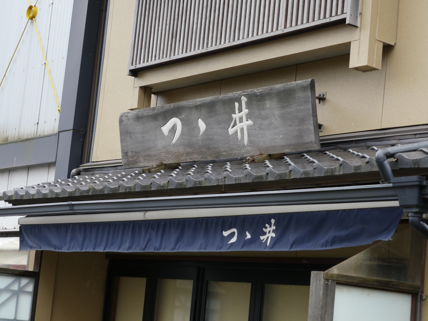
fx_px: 989
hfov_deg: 24.4
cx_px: 214
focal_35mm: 80
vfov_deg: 18.4
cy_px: 160
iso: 400
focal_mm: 40
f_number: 5.6
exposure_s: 1/100
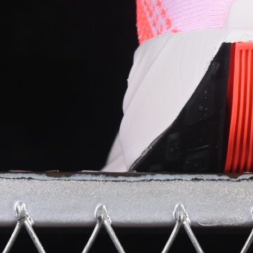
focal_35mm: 363
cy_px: -123
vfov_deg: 4.8
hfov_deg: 4.8
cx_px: 436
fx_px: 3002
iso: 160
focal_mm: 50
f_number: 8
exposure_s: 1/80
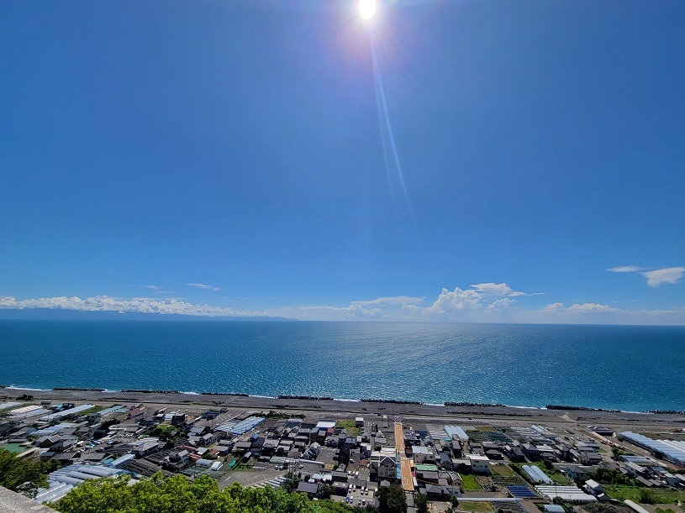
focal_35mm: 13
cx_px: 342
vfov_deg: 89.9
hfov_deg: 106.2
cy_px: 256
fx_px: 257
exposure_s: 1/2977
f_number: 2.2
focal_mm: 2.2
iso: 50
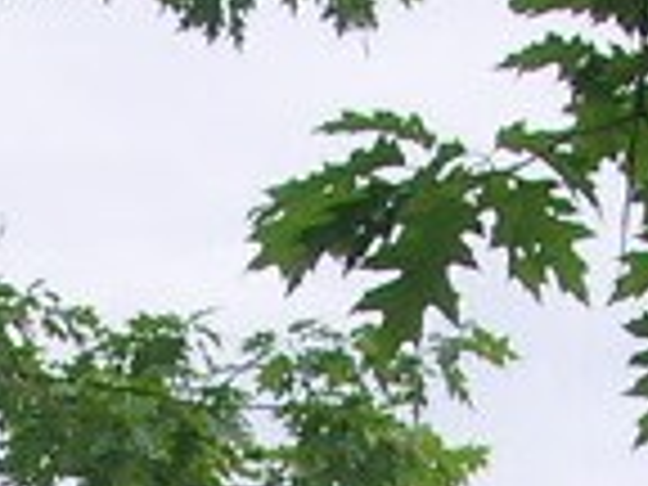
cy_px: 1575
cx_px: 207
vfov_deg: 4.7
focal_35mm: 298
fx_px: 5578
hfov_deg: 6.6
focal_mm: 7
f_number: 5.2
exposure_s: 1/161
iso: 50
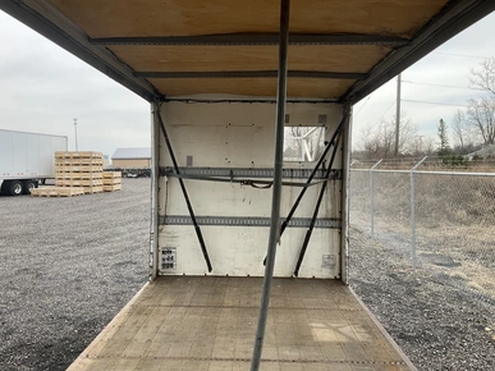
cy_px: 180
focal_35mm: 30
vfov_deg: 46.8
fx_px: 429
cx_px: 243
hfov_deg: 60.0
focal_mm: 3
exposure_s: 1/912
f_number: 1.8
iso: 25
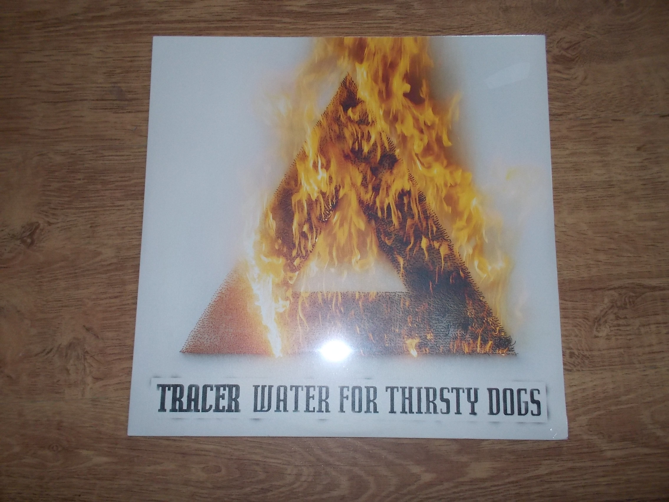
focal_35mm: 29
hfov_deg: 61.7
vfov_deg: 48.2
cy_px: 251
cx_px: 334
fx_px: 560
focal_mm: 4.1
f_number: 3.3
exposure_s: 1/30
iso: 200
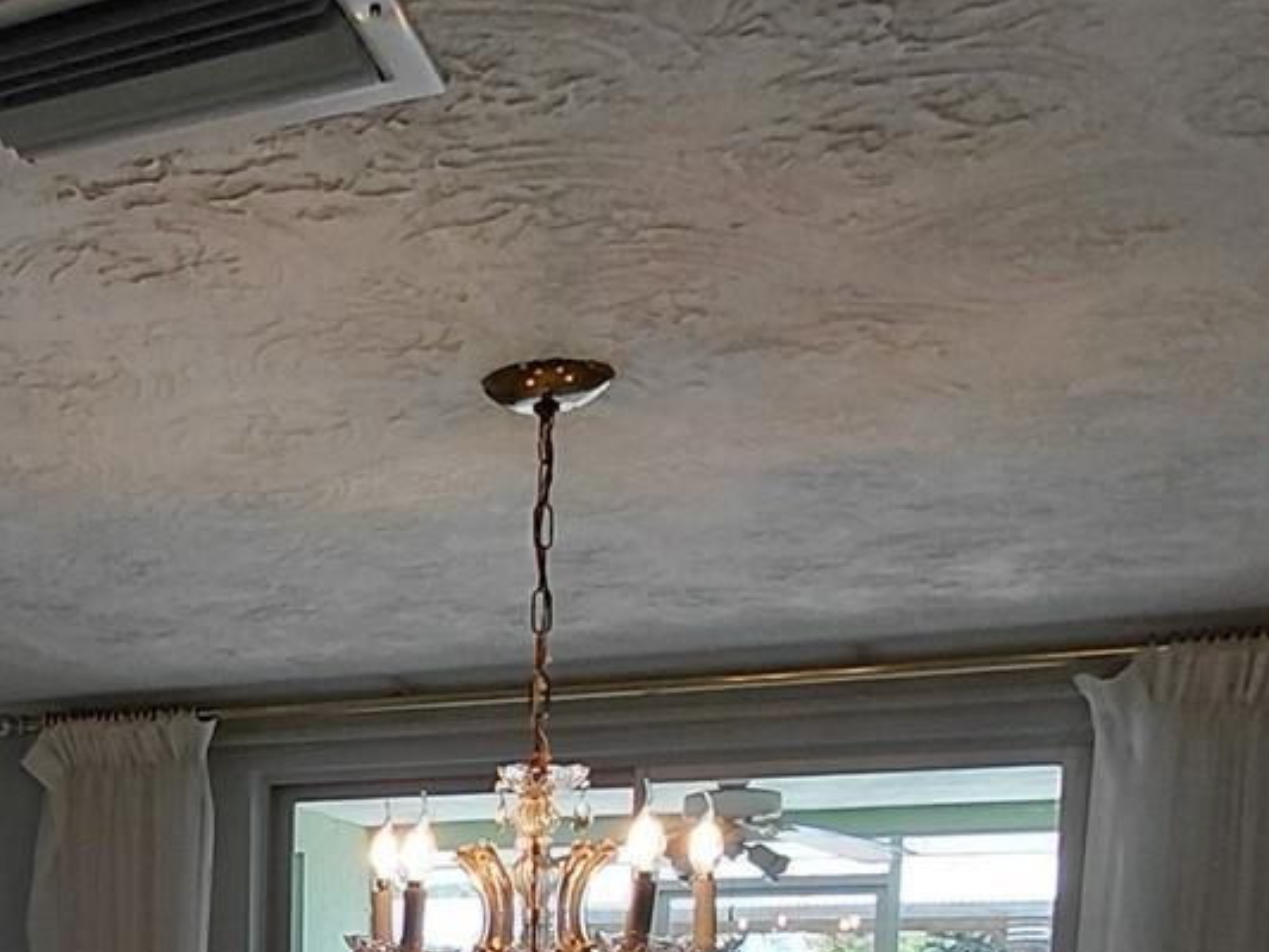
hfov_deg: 35.8
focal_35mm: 48
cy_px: 1102
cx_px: 0
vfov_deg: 27.2
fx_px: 1760
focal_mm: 1.64
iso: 50
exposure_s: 1/120
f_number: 2.2
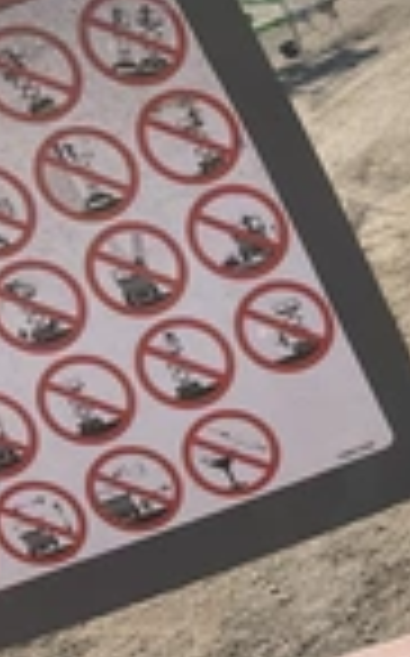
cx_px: 707
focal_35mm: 84
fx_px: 1505
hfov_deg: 14.0
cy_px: 274
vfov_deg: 24.6
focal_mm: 3
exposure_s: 1/1076
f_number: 1.8
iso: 25
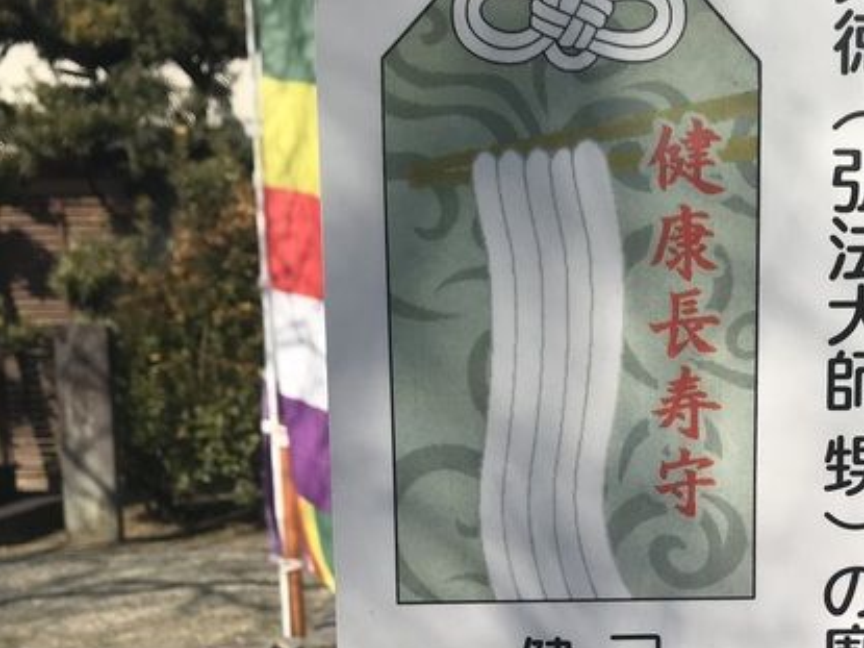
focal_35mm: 55
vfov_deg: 25.8
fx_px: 1372
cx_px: 680
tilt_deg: -7.2
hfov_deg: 34.0
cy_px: 564
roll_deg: +1.1
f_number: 1.8
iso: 20
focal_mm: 3.99
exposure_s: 1/2660
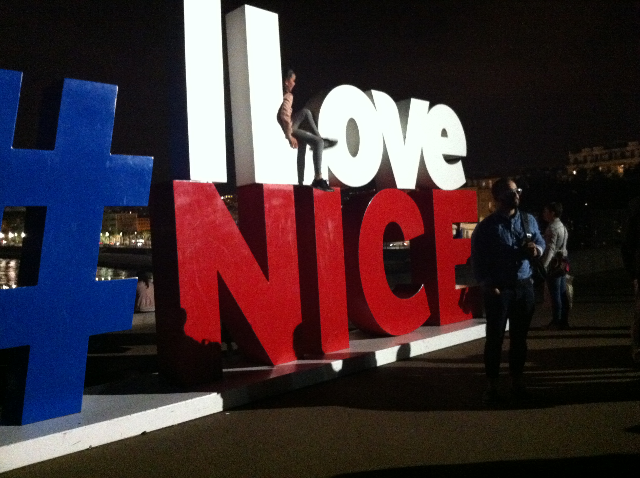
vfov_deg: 40.6
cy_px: 239
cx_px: 320
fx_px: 646
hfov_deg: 52.7
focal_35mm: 35
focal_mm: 3.85
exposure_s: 1/15
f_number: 2.8
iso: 1000
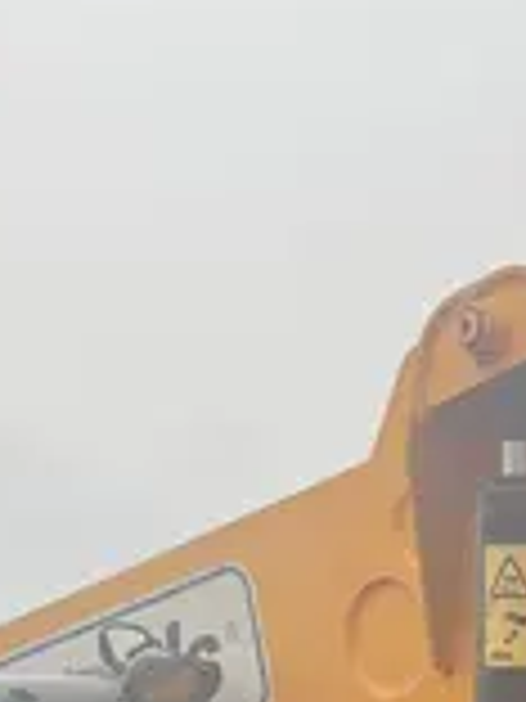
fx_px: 2472
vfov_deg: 15.0
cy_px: 1046
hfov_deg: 11.9
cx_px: 598
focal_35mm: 122
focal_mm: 5.1
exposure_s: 1/463
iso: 50
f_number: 1.6
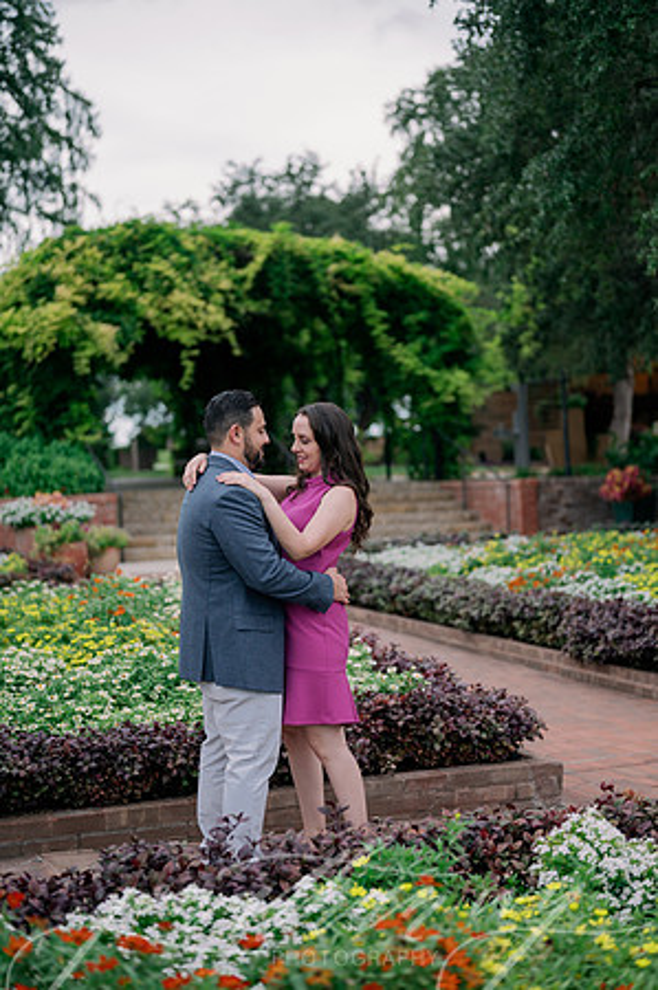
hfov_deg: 26.9
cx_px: 329
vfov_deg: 39.6
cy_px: 495
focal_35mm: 50
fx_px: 1374
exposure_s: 1/1000
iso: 160
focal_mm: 50
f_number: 2
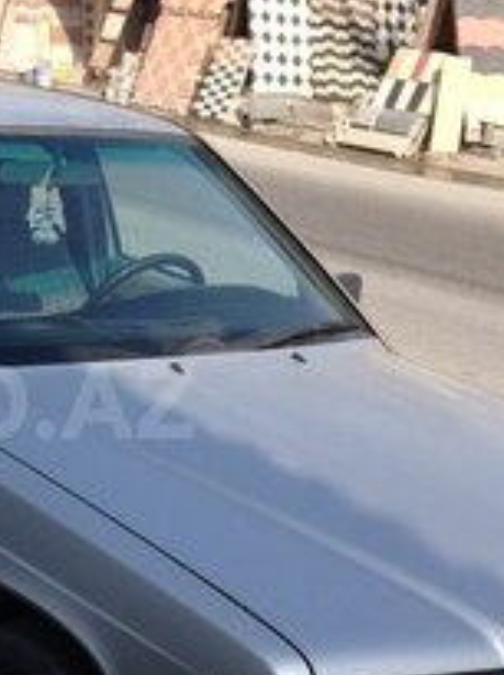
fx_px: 1558
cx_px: -59
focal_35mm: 80
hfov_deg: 17.7
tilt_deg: -14.1
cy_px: 402
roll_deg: -5.3
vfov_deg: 24.4
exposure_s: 1/1063
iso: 50
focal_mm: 4.12
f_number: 2.4
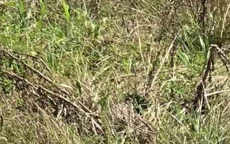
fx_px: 1122
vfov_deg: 6.7
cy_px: -283
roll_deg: +1.0
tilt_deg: +5.5
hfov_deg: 9.6
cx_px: -415
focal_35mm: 179
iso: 25
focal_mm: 4.25
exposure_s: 1/1468
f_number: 1.8
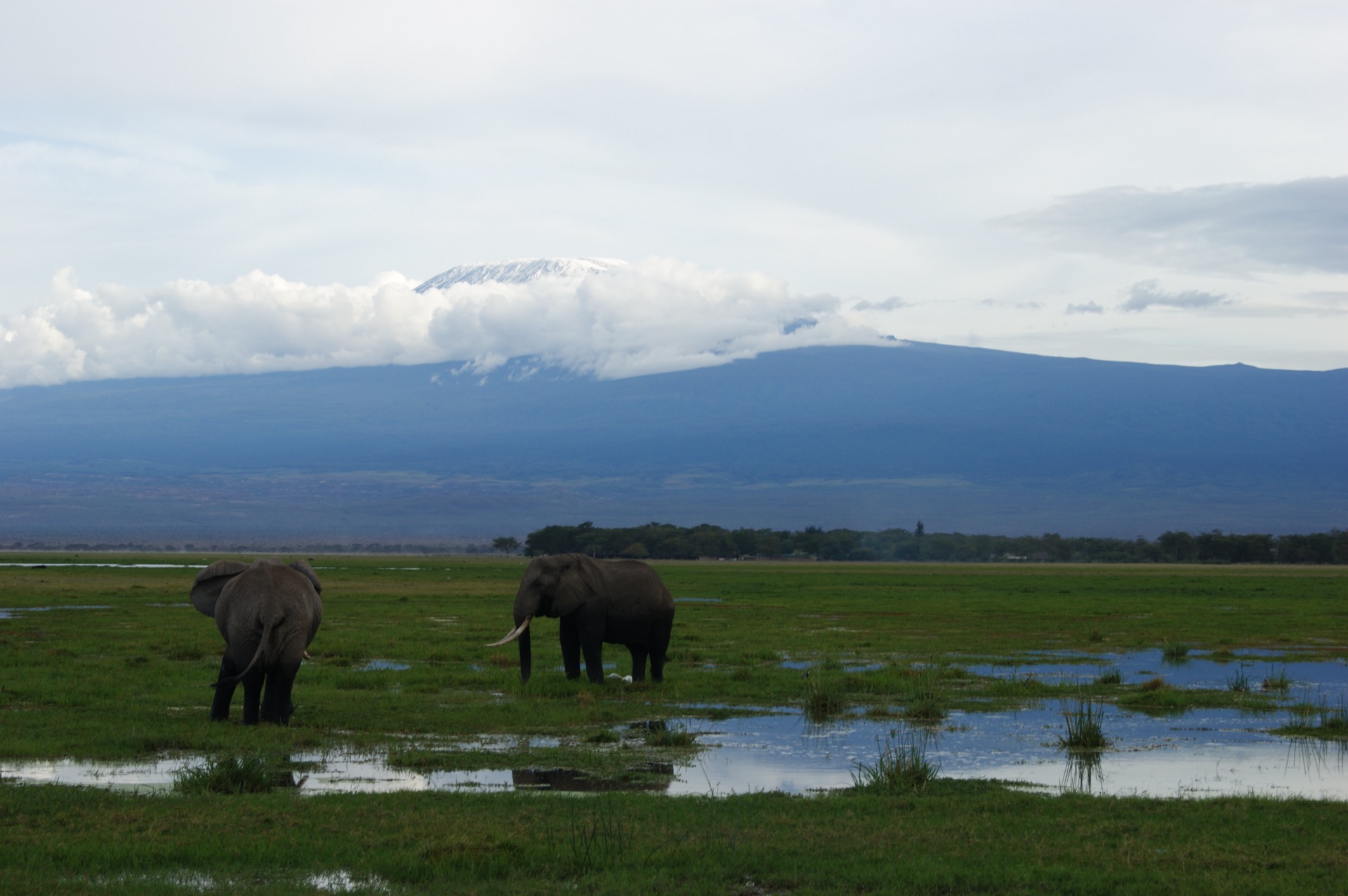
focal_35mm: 82
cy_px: 448
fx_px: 3087
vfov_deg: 16.5
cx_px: 674
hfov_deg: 24.6
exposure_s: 1/125
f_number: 9
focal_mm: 55
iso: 100
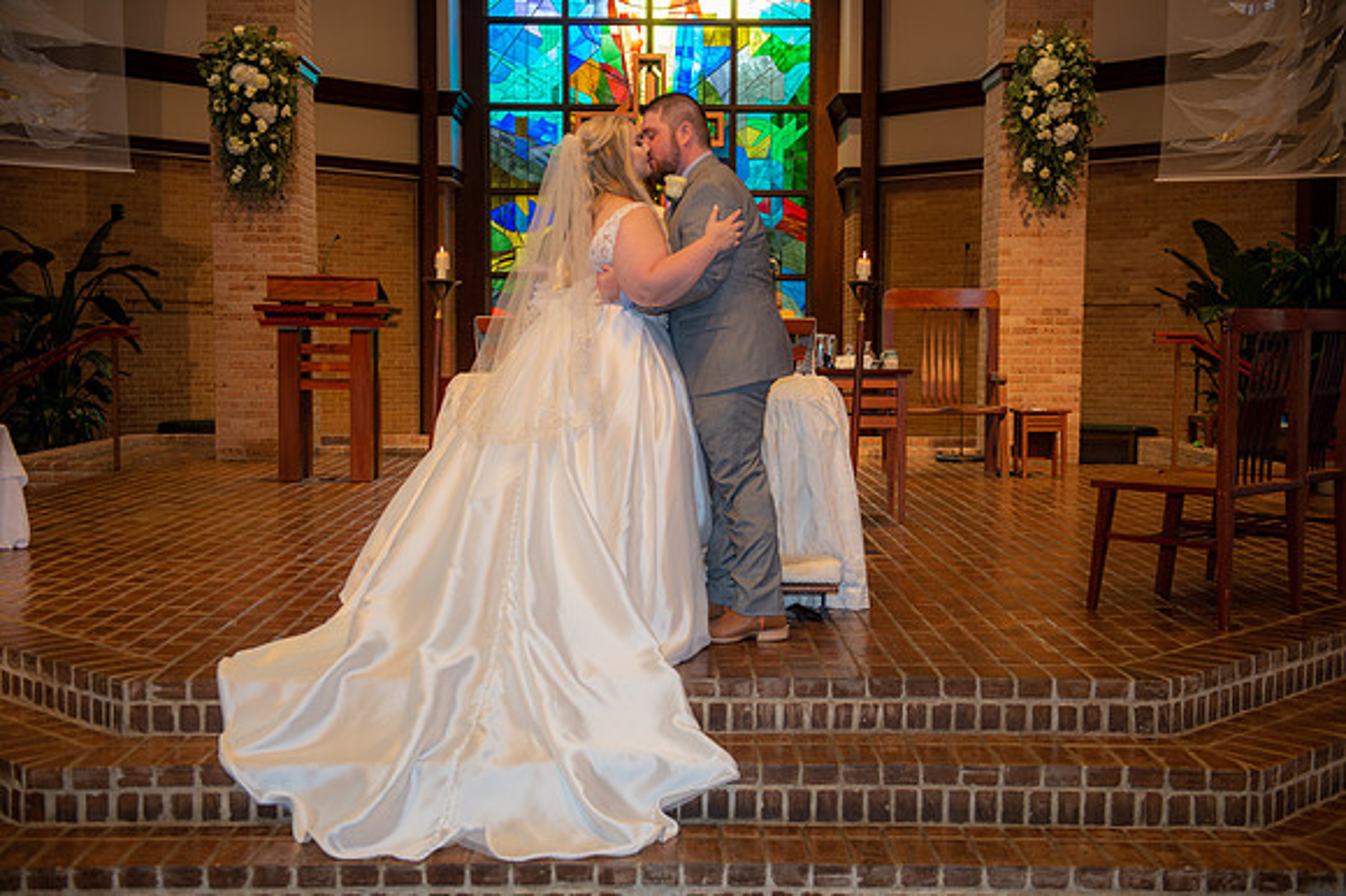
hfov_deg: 43.6
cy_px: 448
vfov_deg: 29.8
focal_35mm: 45
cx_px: 673
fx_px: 1681
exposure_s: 1/125
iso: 1250
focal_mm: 45
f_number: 3.5
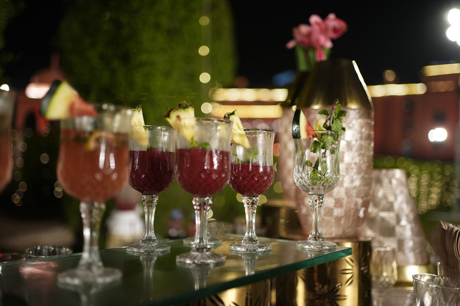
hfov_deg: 54.4
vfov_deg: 37.9
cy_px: 153
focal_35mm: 35
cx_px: 230
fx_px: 447
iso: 400
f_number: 1.8
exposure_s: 1/100
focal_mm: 35
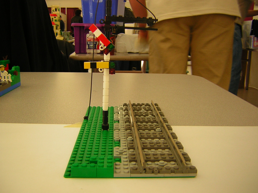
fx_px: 268
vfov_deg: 39.7
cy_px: 96
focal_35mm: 36
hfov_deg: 51.4
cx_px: 129
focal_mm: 4.7
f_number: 2.6
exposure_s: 1/11.6
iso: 50
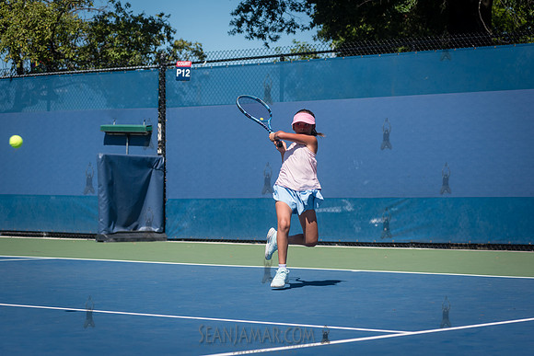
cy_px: 178
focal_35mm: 100
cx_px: 267
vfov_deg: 13.7
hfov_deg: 20.4
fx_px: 1484
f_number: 4.5
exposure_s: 1/1600
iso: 200
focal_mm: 100
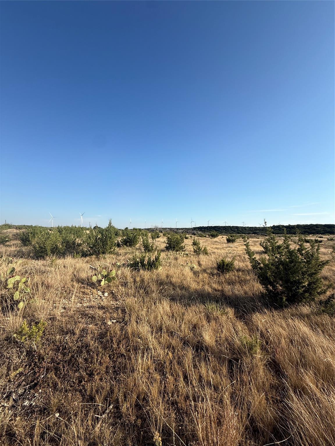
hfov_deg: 85.7
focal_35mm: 14
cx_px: 168
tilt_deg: +3.5
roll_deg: -1.4
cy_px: 223
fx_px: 181
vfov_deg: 102.1
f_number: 2.2
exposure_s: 1/1901
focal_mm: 2.22
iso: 50
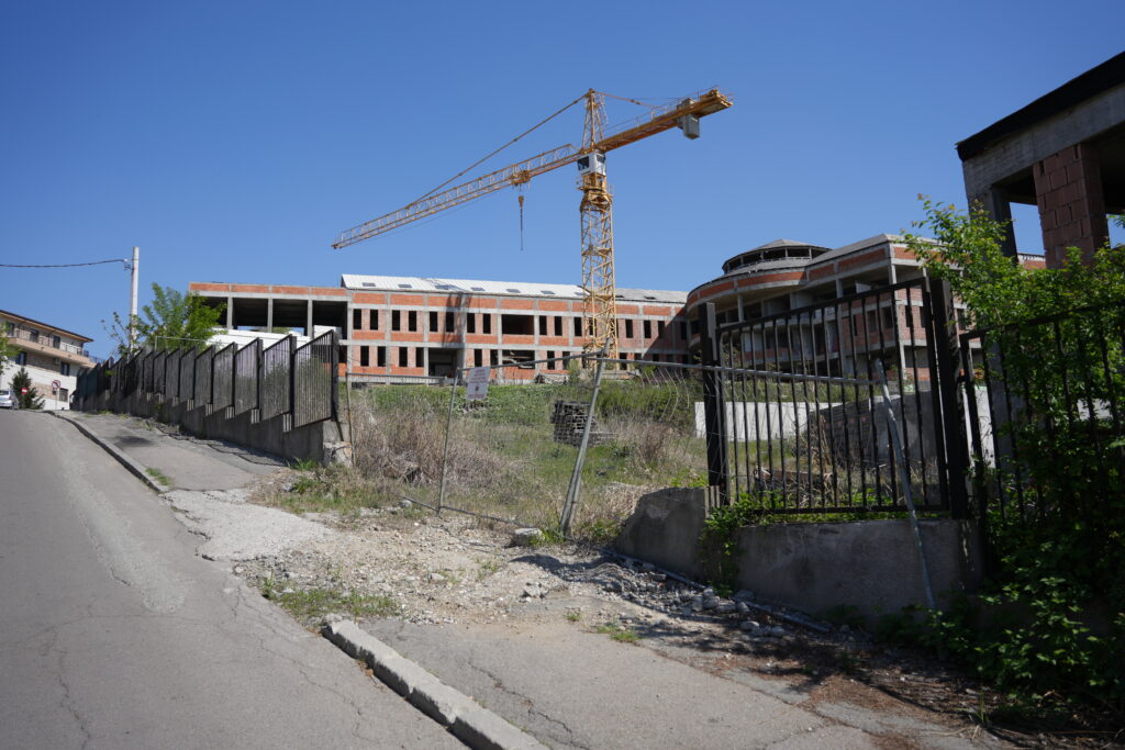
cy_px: 375
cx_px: 562
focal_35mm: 28
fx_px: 875
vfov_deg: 46.4
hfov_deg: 65.5
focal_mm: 28
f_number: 4
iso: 125
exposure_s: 1/1600
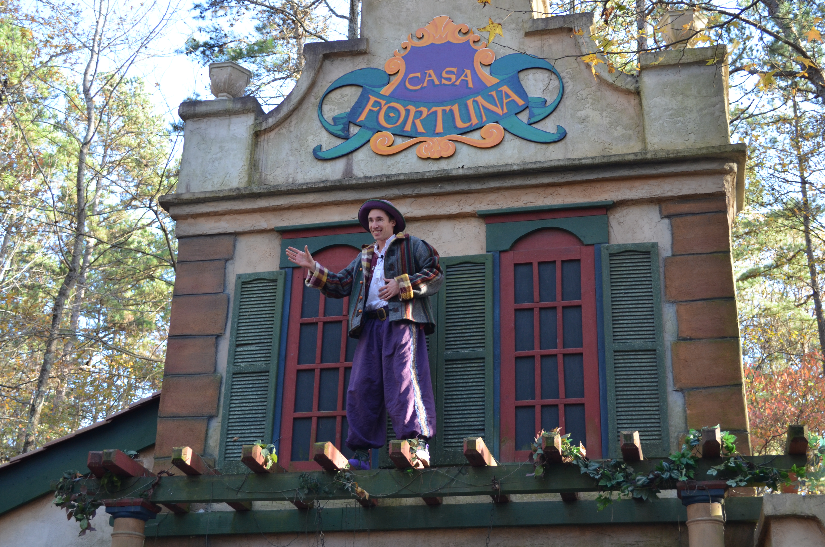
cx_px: 412
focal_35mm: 52
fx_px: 1201
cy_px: 274
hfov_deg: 37.9
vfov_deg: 25.6
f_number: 5
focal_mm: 35
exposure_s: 1/100
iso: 400
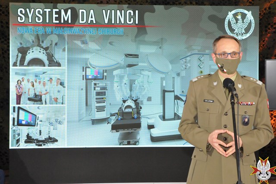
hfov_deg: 33.4
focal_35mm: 60
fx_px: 460
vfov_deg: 22.6
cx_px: 138
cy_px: 92
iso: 2500
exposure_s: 1/80
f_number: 7.1
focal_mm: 40
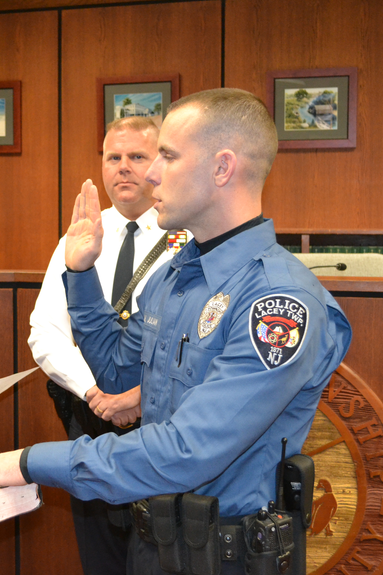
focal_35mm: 59
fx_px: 941
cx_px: 57
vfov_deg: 33.9
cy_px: 287
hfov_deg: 22.6
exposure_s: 1/60
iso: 2000
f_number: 4.2
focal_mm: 26
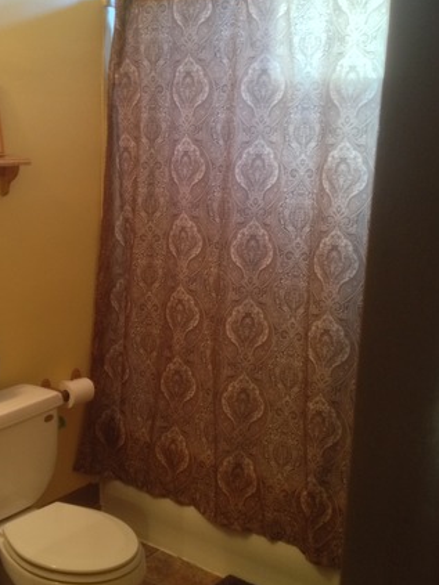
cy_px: 279
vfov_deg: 36.2
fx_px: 897
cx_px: 111
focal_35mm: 53
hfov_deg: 27.1
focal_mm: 4.28
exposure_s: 1/20
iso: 200
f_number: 2.4
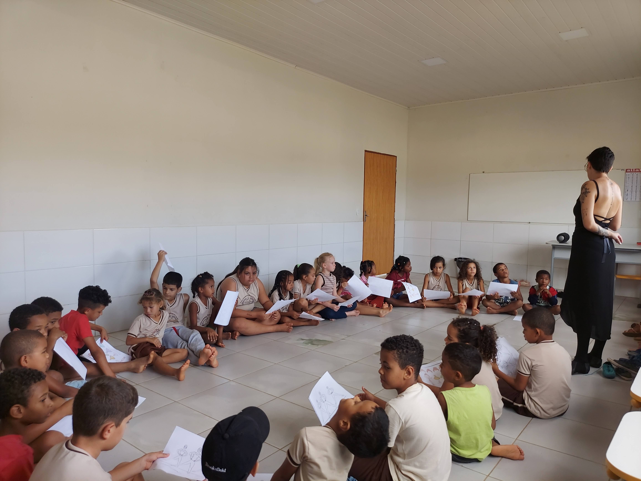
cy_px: 240
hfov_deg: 71.6
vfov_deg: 56.8
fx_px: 444
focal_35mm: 24
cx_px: 320
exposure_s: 1/60
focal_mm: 5.23
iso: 50
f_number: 1.8
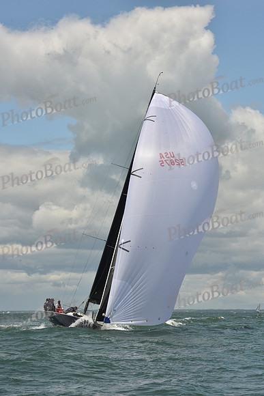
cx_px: 132
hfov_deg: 11.0
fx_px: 1374
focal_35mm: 125
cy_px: 198
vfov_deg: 16.4
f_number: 13
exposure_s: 1/800
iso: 320
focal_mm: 125
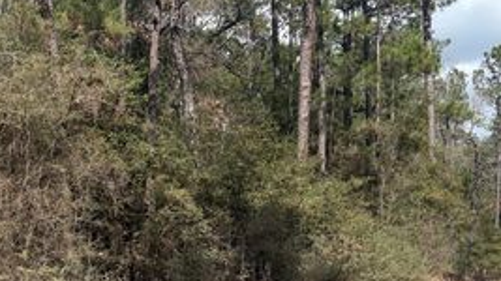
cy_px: 333
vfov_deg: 21.1
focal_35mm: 53
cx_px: 251
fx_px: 704
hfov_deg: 39.2
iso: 50
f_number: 1.6
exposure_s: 1/3279
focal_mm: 5.96
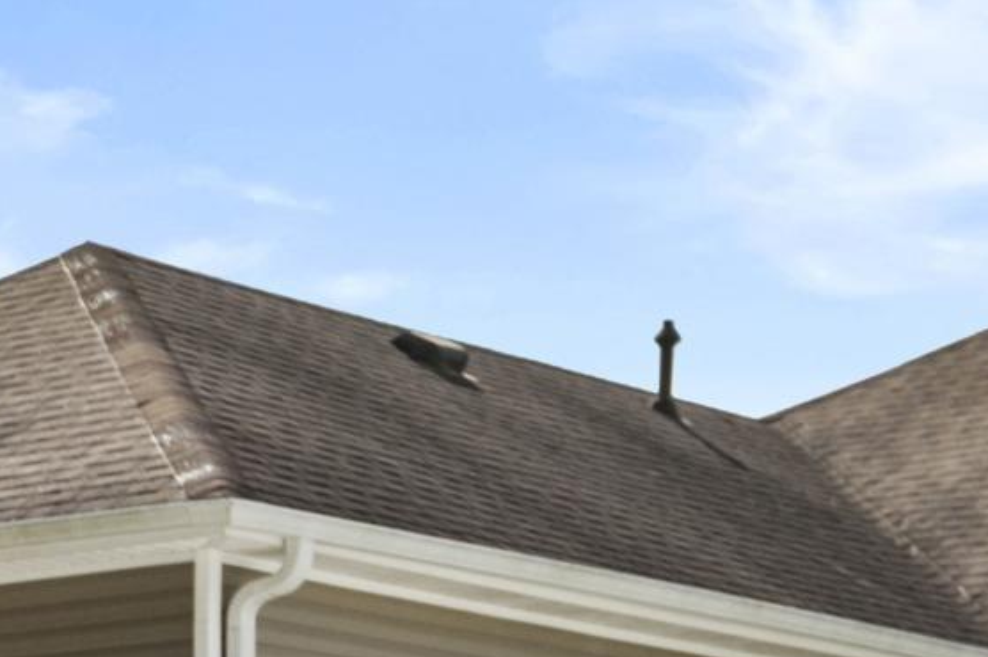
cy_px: 1192
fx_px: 4443
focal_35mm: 162
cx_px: 16
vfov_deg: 8.2
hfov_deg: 12.5
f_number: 8
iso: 800
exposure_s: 1/160
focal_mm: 24
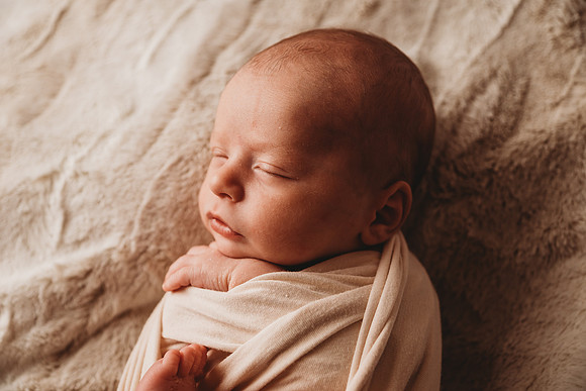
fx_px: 847
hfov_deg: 38.2
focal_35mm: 52
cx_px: 293
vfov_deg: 26.0
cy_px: 196
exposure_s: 1/160
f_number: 4
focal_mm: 52
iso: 100
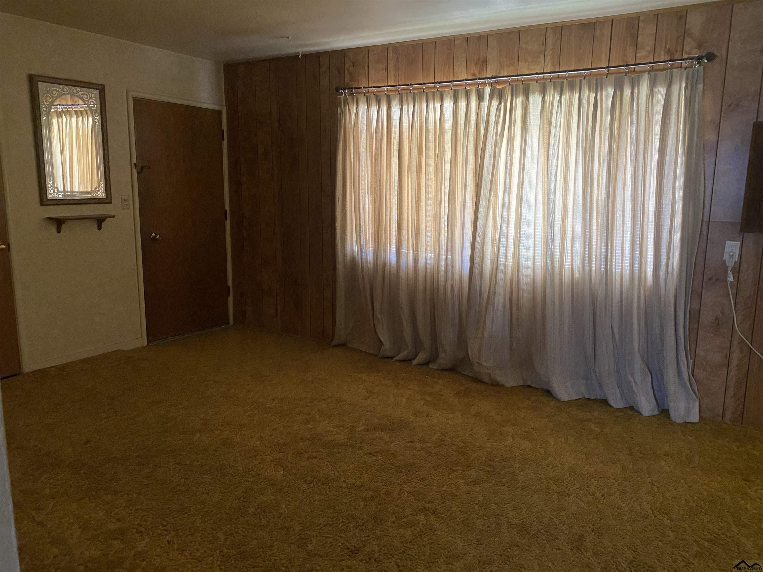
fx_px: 573
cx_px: 382
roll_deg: -1.6
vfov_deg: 53.1
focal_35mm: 26
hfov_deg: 67.3
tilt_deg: -9.7
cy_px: 286
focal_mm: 4.25
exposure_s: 1/40
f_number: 1.8
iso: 640
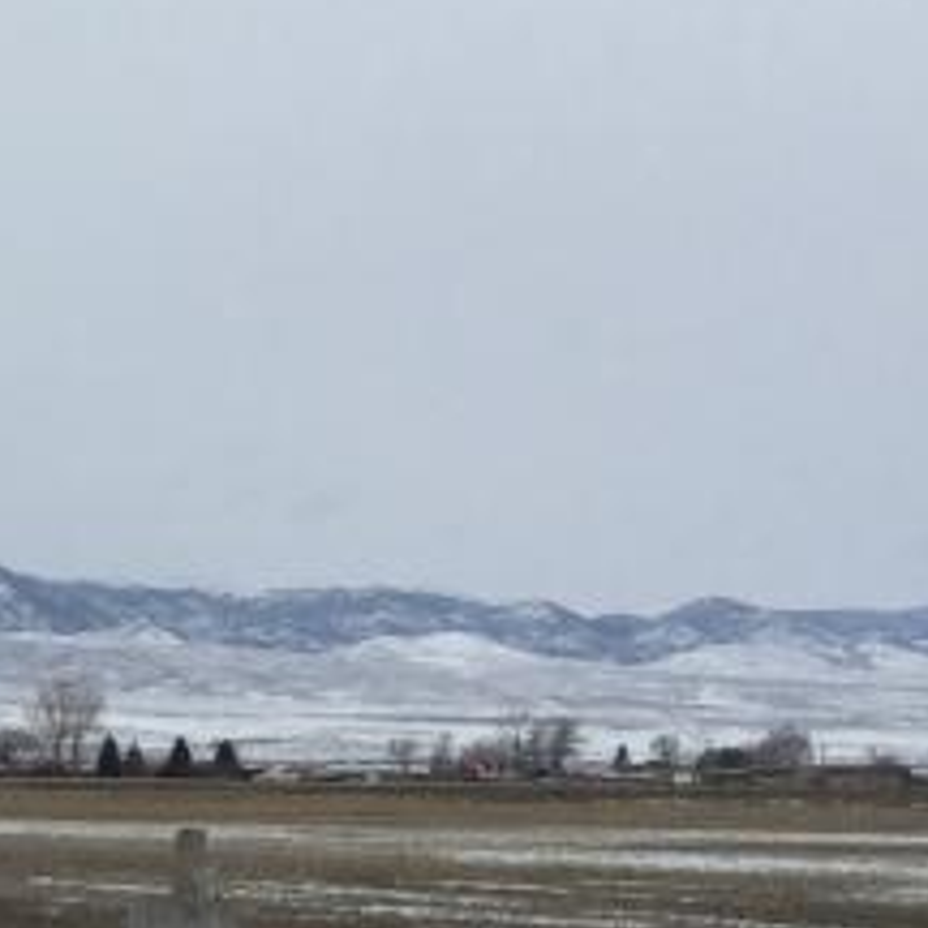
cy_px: 799
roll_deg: -0.9
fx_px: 3943
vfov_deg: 13.3
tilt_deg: -5.3
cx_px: -498
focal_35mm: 130
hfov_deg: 12.7
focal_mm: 3.3
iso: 25
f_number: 2.4
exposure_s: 1/3546
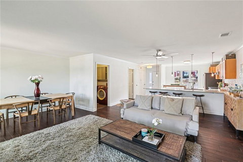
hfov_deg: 96.8
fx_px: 108
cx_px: 122
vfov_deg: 73.6
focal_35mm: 16
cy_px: 81
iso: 400
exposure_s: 1/15
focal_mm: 16
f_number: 8
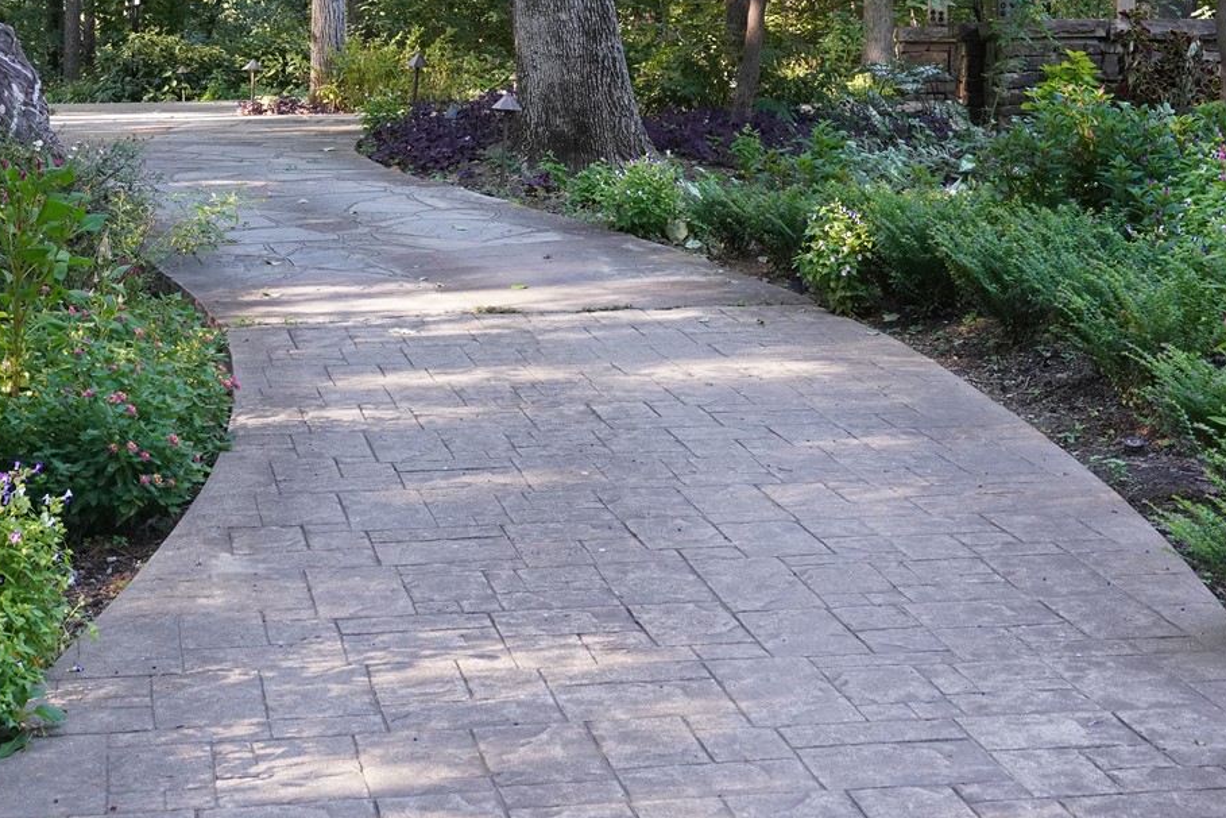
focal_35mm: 77
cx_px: 382
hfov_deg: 26.1
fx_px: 2622
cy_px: 23
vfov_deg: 17.4
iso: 1600
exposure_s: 1/100
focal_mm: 35
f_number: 9
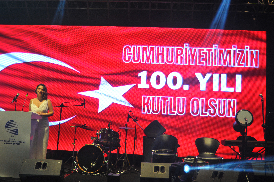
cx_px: 137
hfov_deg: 48.5
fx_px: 304
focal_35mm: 40
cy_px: 91
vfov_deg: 33.4
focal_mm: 40
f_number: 4
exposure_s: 1/125
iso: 2000
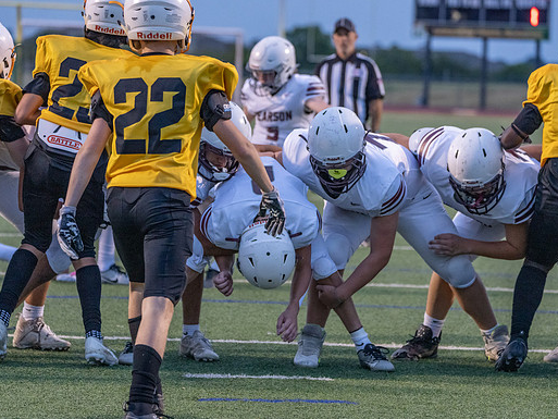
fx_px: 3402
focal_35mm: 211
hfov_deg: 9.4
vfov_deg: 7.0
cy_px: 210
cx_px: 296
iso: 6400
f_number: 5.6
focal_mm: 194
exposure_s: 1/640
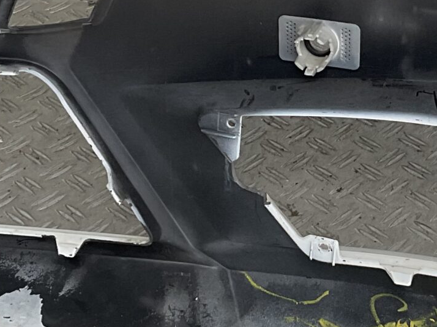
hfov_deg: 18.6
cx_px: 393
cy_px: 74
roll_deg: +1.8
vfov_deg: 14.2
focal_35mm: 104
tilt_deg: -34.2
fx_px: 1312
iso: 16
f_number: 1.8
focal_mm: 3
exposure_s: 1/391
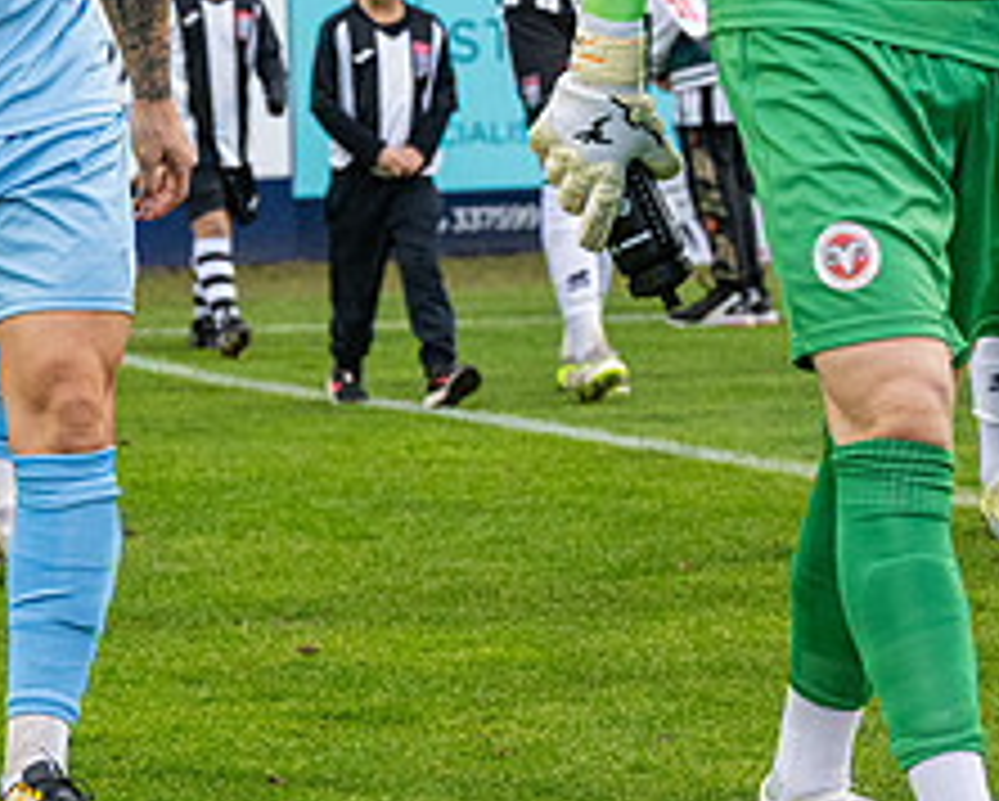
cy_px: 57
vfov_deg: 7.0
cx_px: -51
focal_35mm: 220
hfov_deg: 8.7
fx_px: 6510
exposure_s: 1/400
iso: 2000
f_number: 4
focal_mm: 70
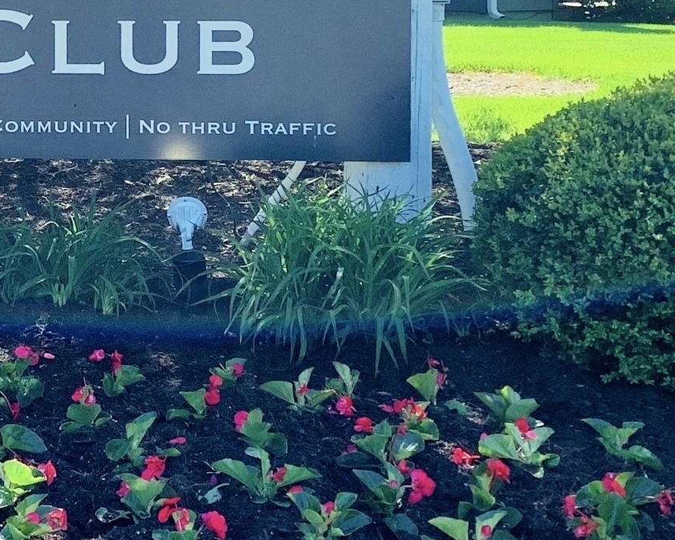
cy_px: 43
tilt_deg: -2.9
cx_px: 32
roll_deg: -0.3
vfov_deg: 16.6
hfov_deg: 20.5
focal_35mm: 91
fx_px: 1817
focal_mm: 4.25
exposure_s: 1/643
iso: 25
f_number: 1.8
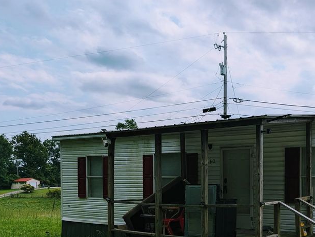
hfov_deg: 44.2
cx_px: 257
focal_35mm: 40
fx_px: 365
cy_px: 195
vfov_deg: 34.8
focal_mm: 6.9
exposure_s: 1/2717
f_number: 1.68
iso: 22
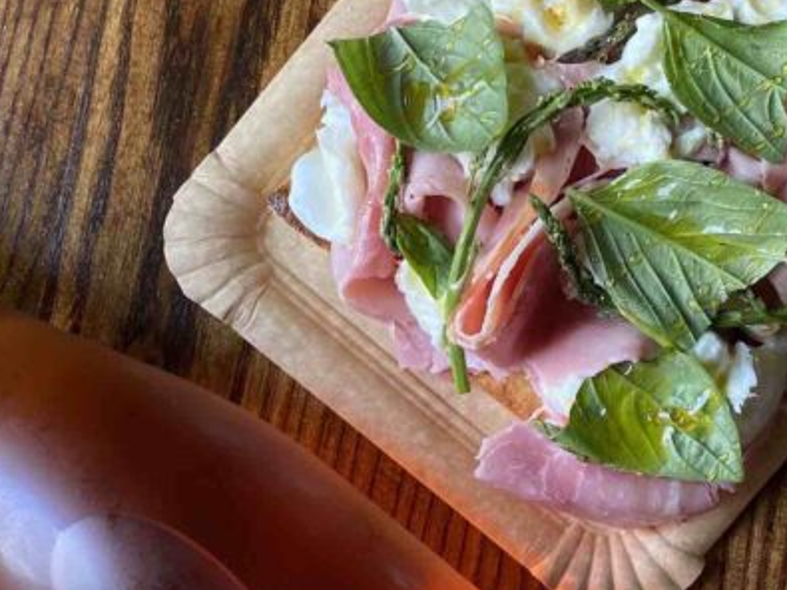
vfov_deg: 26.1
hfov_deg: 33.8
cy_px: 327
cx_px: 562
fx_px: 1273
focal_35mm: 56
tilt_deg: -88.5
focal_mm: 4.25
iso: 125
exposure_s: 1/100
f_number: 1.8
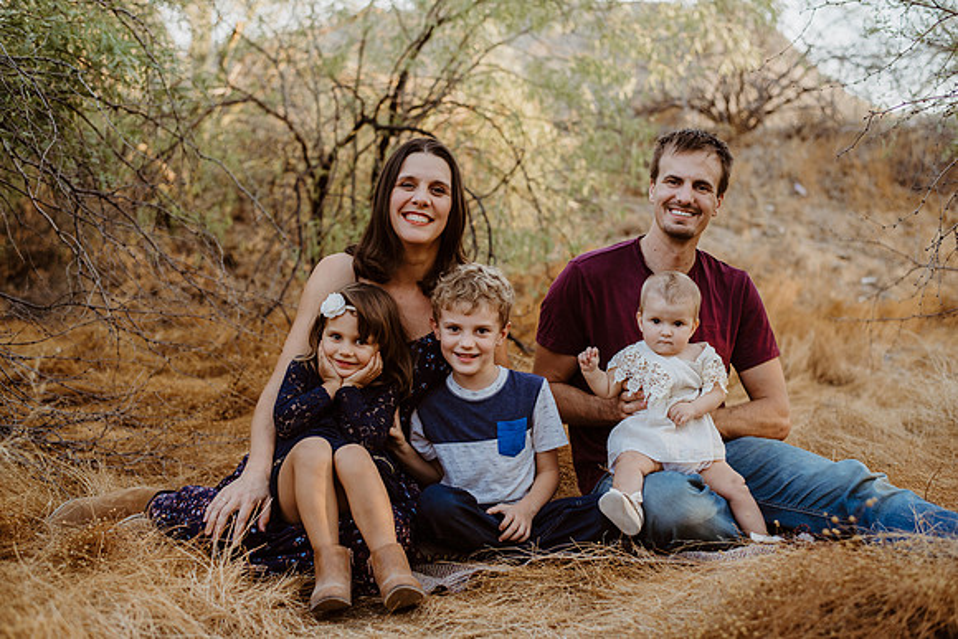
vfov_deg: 27.0
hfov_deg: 39.6
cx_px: 479
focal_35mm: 50
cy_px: 320
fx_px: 1331
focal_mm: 50
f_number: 2.8
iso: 200
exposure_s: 1/320
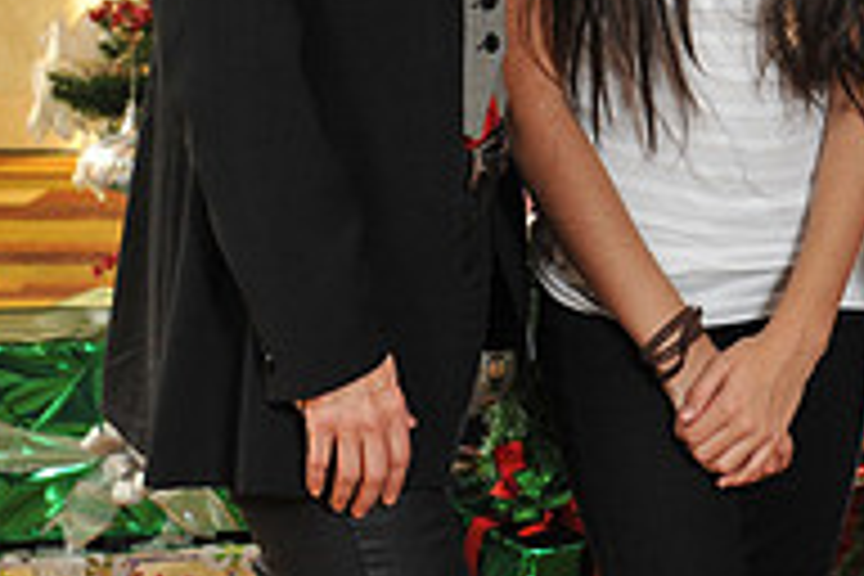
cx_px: 918
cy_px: -140
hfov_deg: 13.9
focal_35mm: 145
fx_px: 3480
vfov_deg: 9.3
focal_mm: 48
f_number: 6.3
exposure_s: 1/100
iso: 1600
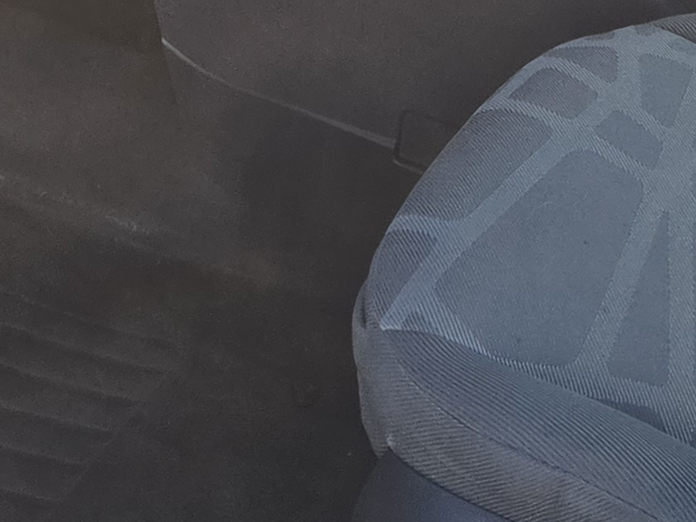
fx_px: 2192
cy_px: -331
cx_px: 450
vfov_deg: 12.7
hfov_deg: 18.0
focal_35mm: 109
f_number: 1.8
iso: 80
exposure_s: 1/873
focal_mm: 5.4
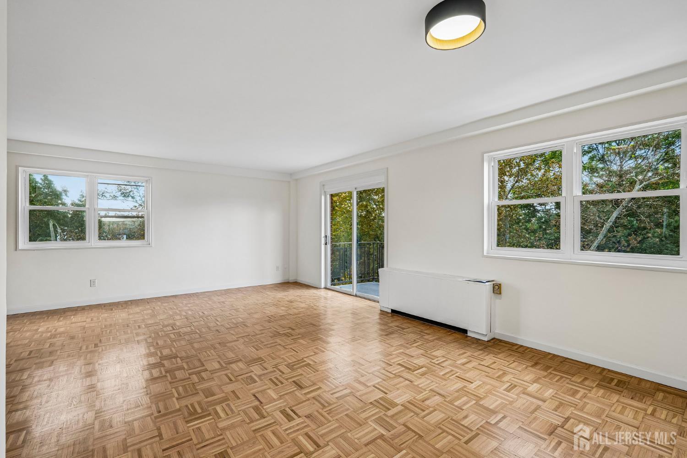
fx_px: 305
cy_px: 229
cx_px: 344
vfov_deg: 73.7
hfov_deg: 96.8
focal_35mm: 16
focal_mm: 16
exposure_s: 1/30
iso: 400
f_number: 8
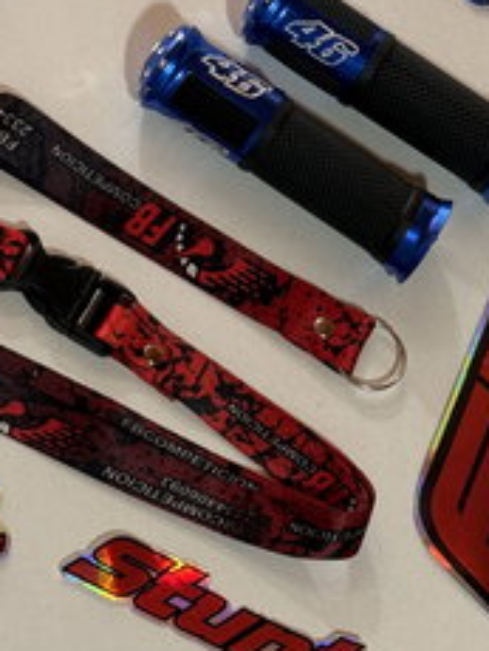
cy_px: 64
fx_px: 2087
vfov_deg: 17.4
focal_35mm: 111
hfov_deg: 13.4
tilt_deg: -60.7
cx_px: 204
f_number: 1.78
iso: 80
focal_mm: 6.76
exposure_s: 1/121
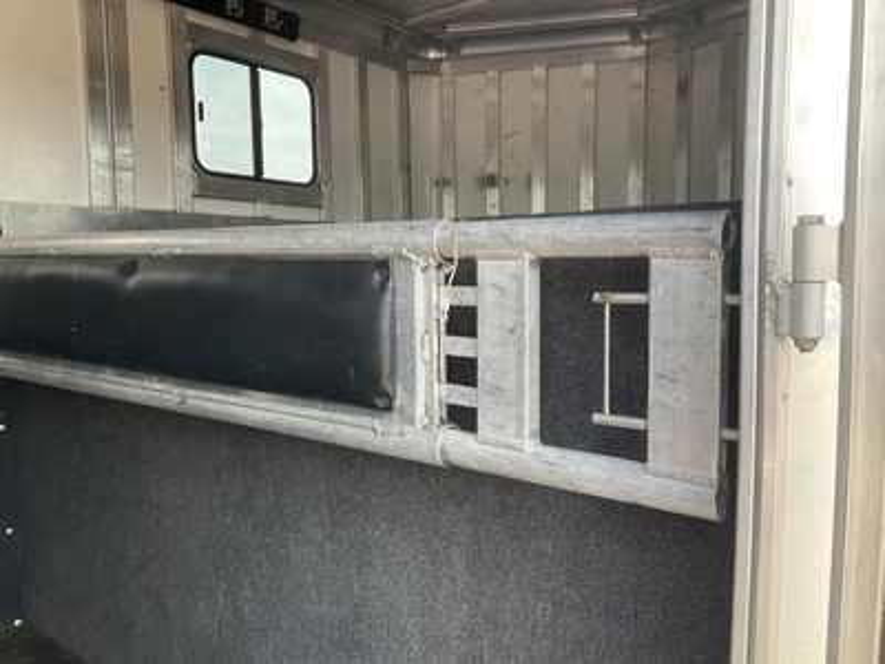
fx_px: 741
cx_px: 442
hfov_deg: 61.7
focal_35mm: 29
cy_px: 332
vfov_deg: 48.2
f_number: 1.8
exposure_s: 1/132
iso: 20
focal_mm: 3
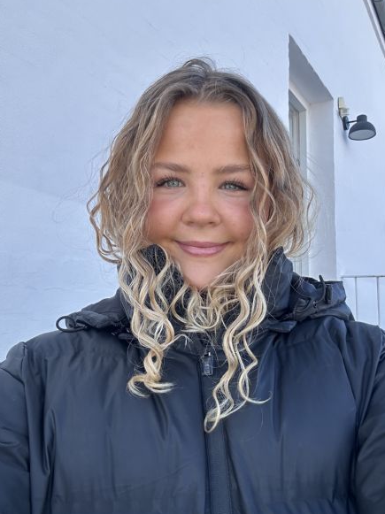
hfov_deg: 45.4
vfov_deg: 58.4
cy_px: 254
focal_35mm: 31
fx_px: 460
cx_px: 198
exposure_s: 1/169
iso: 20
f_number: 1.9
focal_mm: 2.69
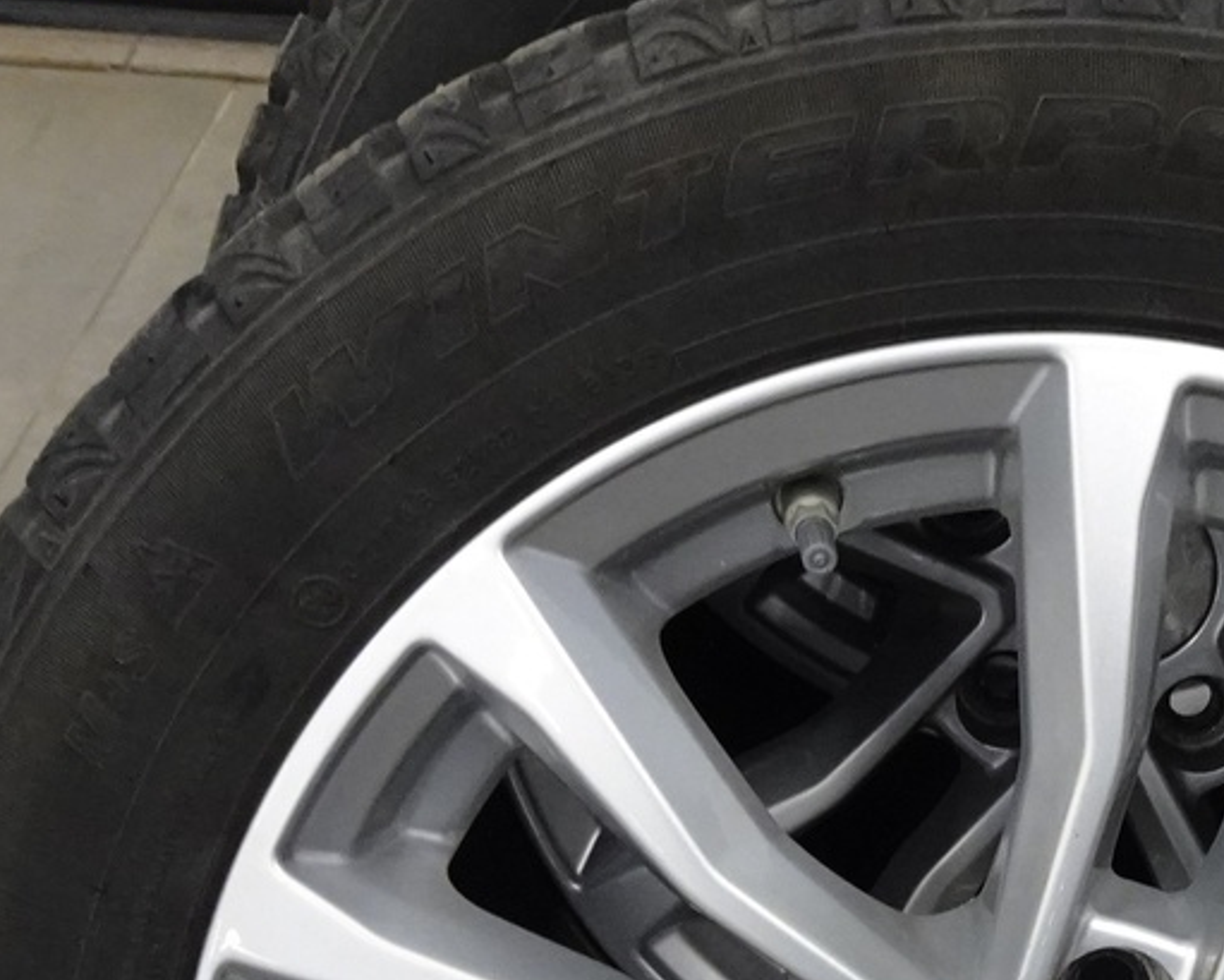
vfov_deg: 22.2
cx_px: 989
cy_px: 992
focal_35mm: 66
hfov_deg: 28.1
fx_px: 2391
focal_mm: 4.25
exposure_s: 1/30
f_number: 3.5
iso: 400
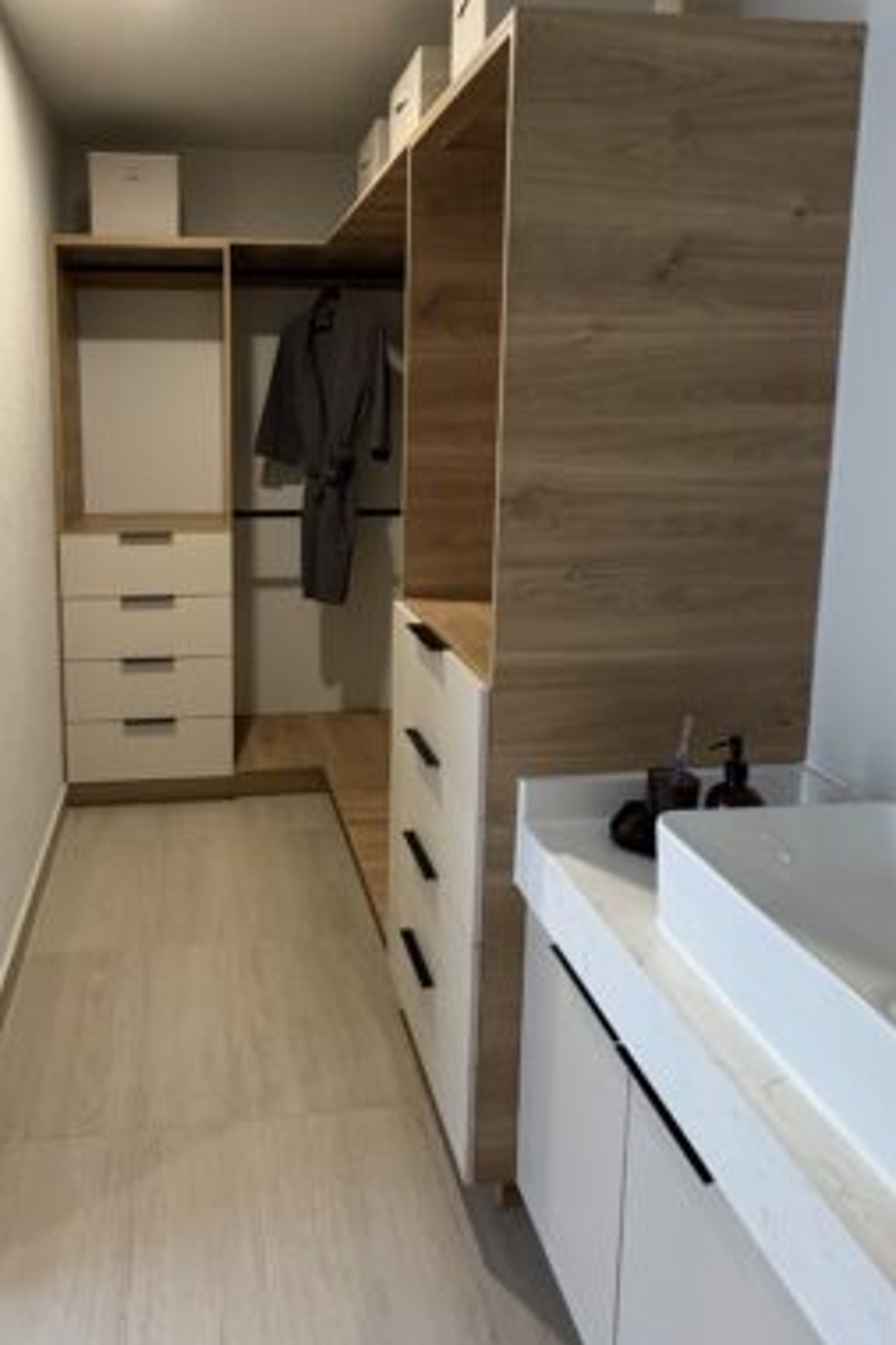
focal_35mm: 23
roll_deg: +0.8
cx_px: 283
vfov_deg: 74.9
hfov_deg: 53.7
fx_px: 859
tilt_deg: -6.7
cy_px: 513
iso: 400
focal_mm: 2.22
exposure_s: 1/60
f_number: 2.2
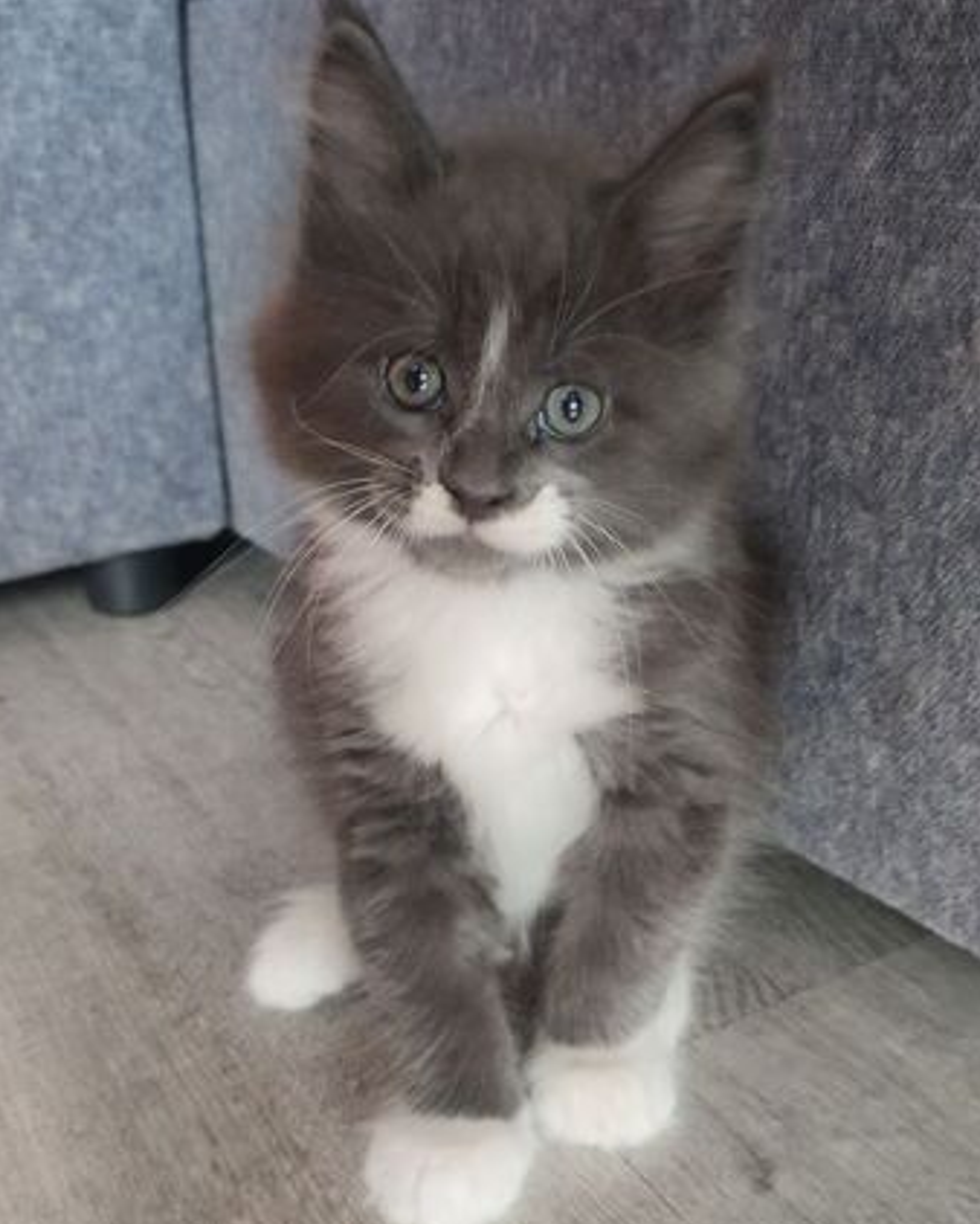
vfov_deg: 48.8
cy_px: 734
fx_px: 1340
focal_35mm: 37
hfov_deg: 40.2
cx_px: 481
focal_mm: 6.04
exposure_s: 1/20
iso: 925
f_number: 1.9
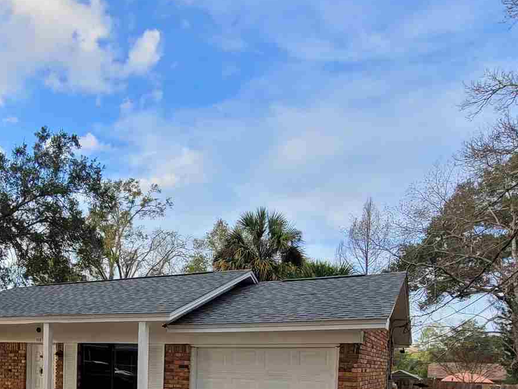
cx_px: 128
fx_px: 449
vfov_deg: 41.4
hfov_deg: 56.9
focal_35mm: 30
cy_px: 379
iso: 64
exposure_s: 1/396
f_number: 2.2
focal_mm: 2.2
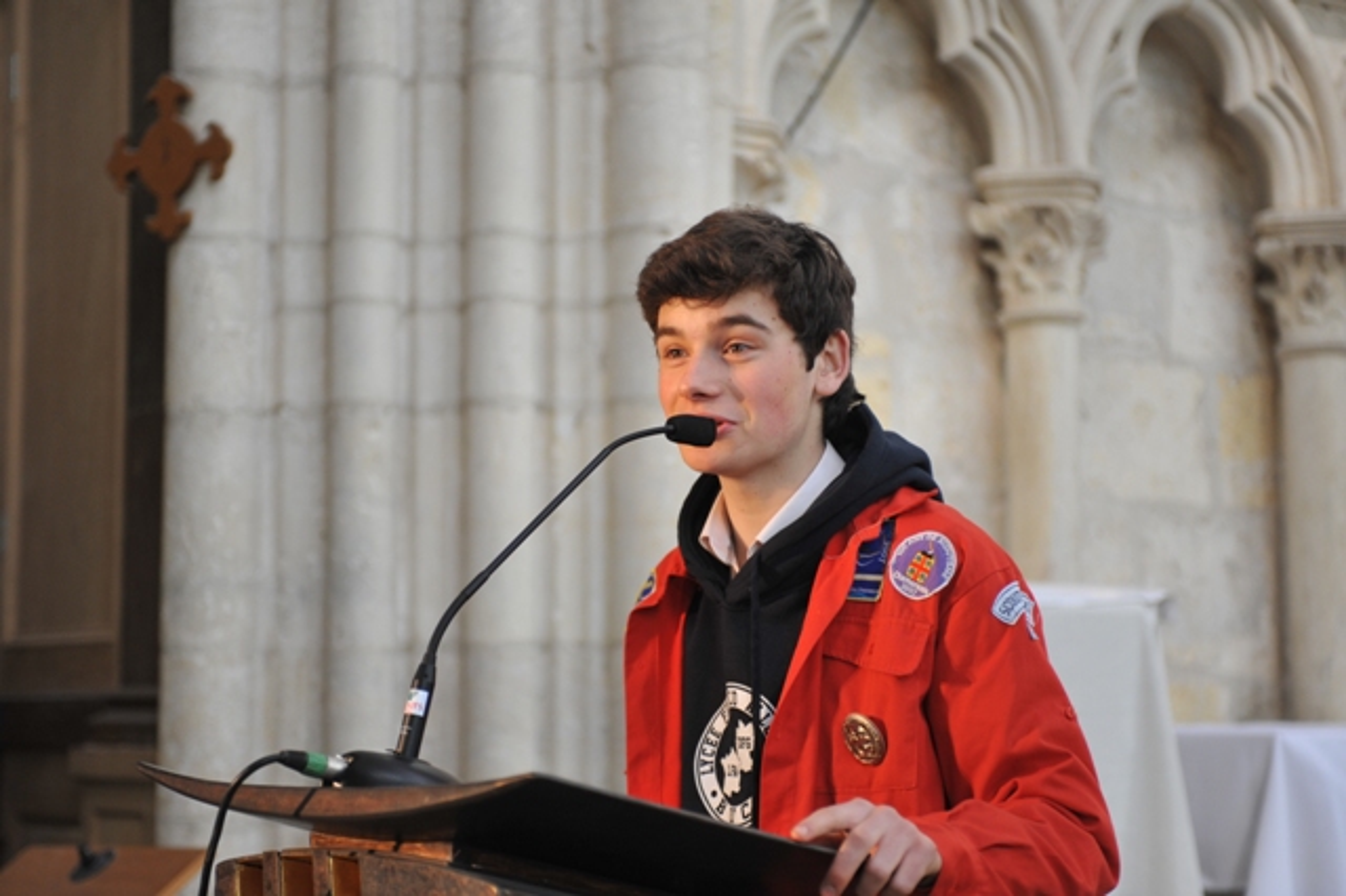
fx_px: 2616
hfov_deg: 28.9
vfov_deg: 19.4
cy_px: 448
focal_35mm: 70
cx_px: 673
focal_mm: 70
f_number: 3.2
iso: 800
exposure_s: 1/320
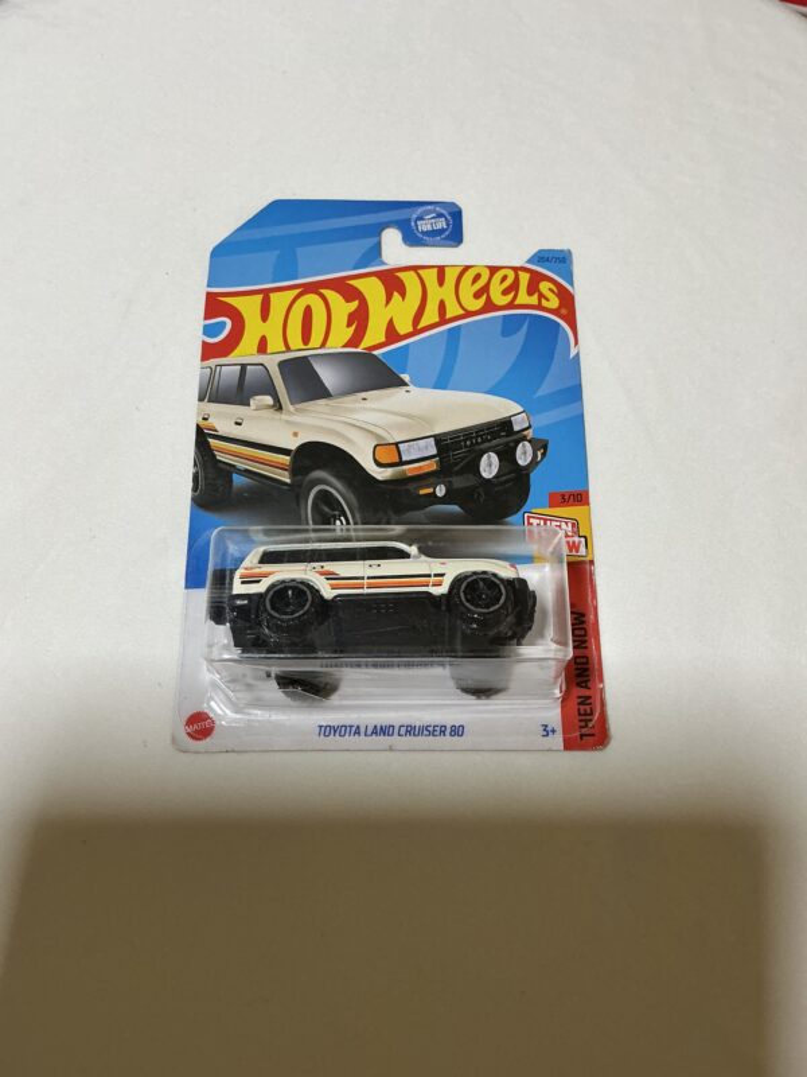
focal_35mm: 29
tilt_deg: -73.2
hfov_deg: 48.2
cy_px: 538
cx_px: 404
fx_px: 901
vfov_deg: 61.7
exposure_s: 1/60
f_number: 1.8
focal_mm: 3
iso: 100
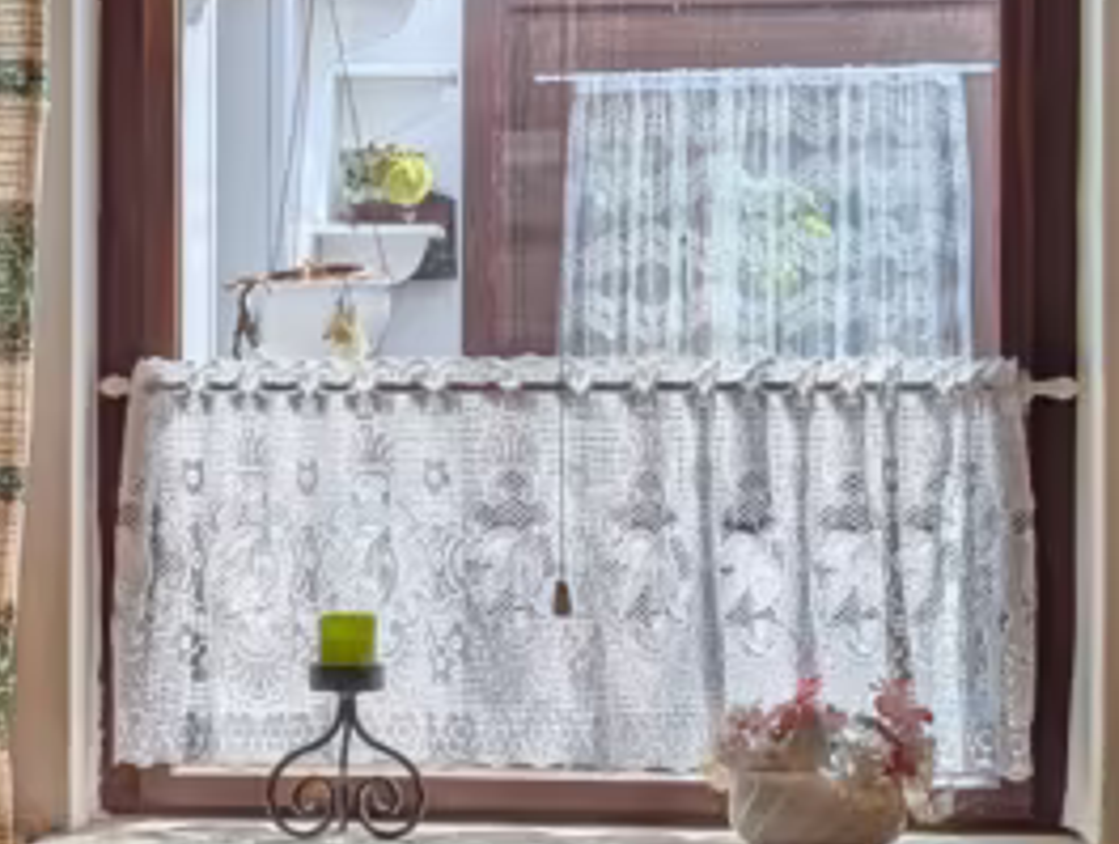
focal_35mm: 109
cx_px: 288
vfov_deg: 13.6
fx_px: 3530
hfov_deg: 17.9
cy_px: 424
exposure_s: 1/295
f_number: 1.68
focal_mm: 6.9
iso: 19
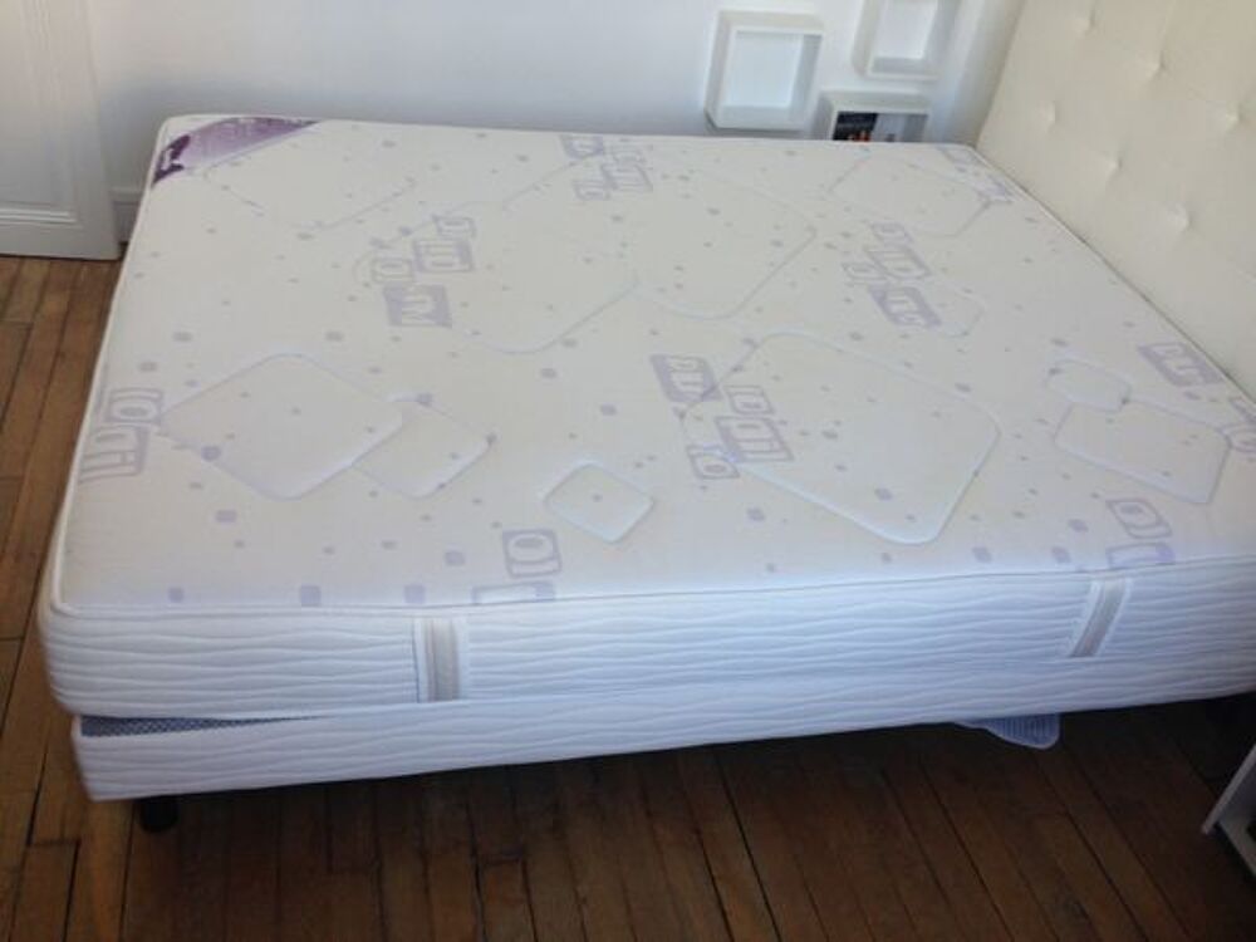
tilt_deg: -37.3
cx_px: 628
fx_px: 1197
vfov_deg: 42.9
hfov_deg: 55.4
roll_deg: -6.8
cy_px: 471
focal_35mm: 33
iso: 50
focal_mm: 4.12
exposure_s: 1/40
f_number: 2.4
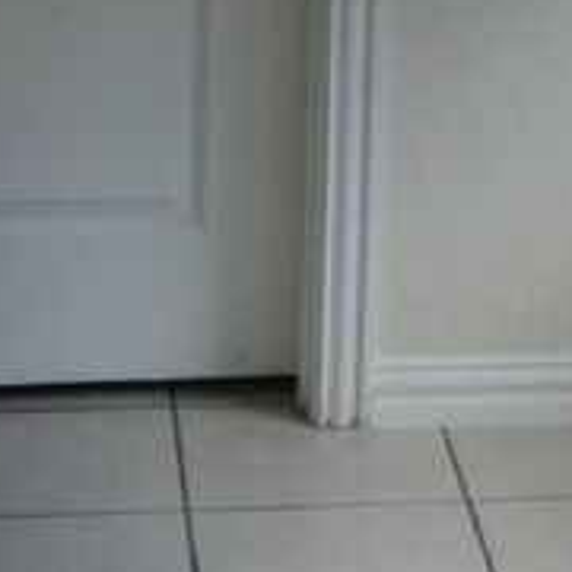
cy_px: -32
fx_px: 3178
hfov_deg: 10.2
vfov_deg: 10.2
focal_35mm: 170
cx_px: 559
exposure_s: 1/50
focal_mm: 4.3
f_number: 2.8
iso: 125
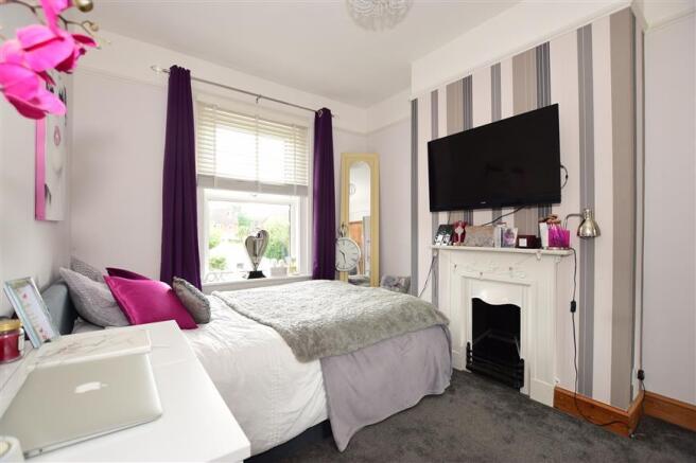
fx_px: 290
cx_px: 348
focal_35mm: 15
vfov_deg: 77.3
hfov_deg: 100.4
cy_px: 232
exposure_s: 1/30
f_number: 5
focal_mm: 10
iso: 200
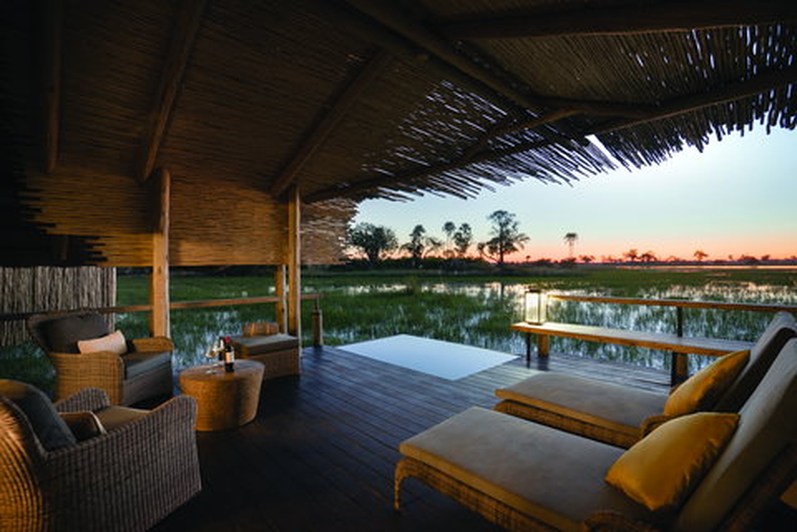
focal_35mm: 16
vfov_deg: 73.7
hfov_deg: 96.7
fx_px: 354
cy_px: 266
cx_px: 398
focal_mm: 16
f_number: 5
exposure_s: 8
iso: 400
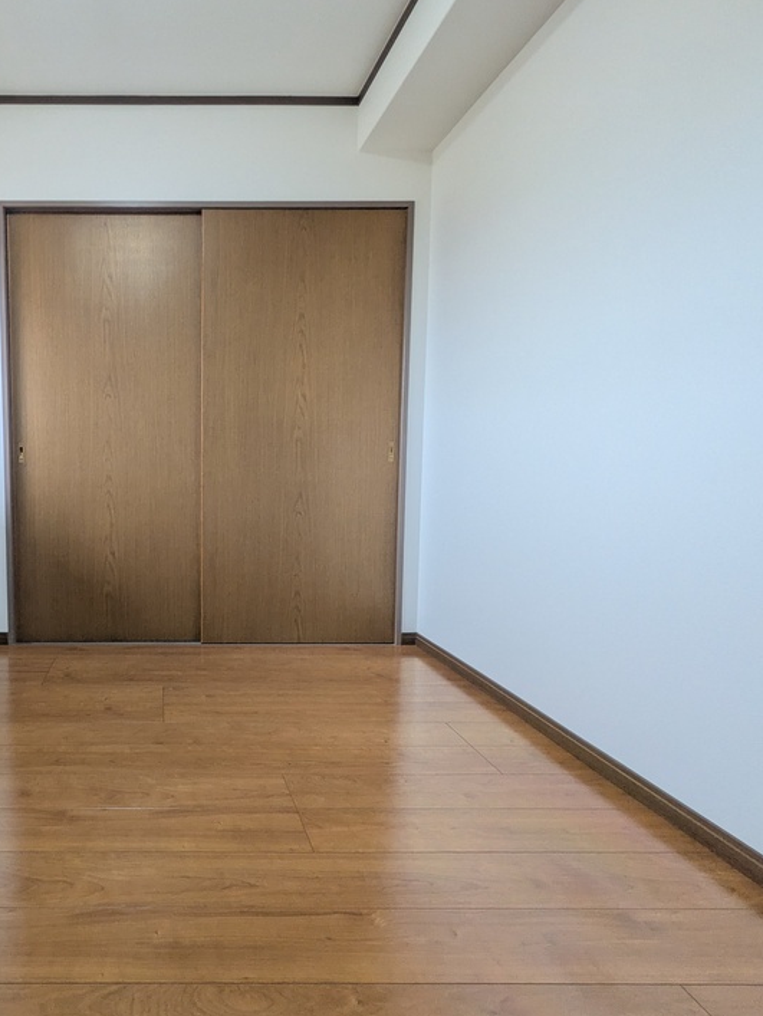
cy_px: 507
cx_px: 154
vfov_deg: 84.6
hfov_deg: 62.9
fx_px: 558
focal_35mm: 19
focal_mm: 1.83
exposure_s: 1/100
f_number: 2.2
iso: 94
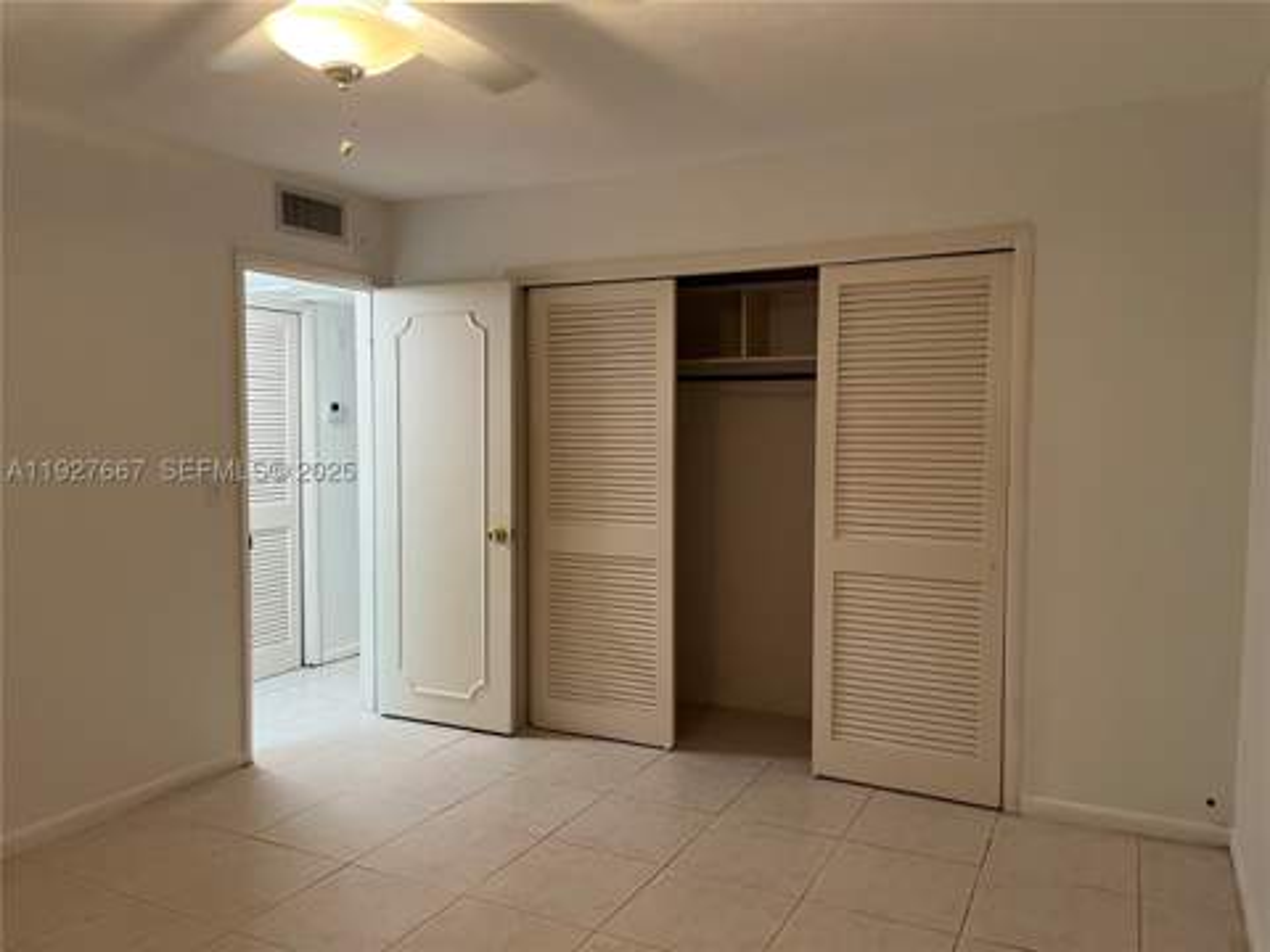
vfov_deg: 53.1
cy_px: 476
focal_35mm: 26
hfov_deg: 67.3
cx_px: 635
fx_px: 954
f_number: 1.6
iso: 160
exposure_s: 1/60
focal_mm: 5.1
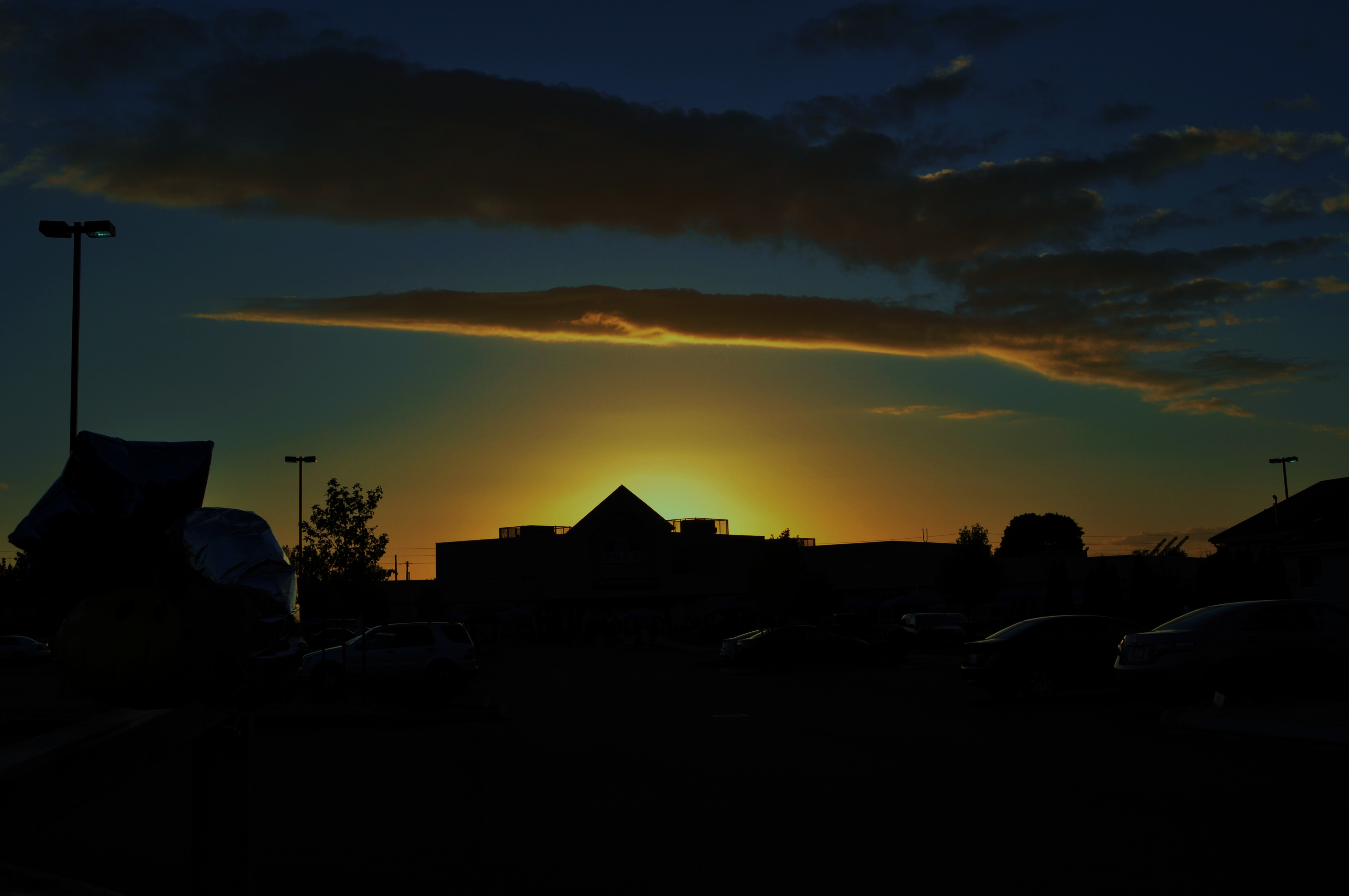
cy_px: 448
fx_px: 1347
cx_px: 674
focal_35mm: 36
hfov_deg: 53.2
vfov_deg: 36.8
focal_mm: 24
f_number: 10
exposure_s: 1/400
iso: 200
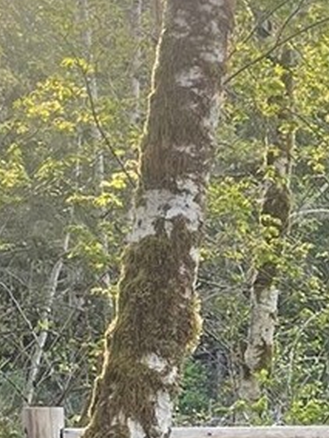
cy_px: 381
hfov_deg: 10.9
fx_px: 1673
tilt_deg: -0.8
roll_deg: +0.3
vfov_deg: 14.8
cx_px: 453
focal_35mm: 132
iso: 32
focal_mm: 4.2
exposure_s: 1/168
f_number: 1.6
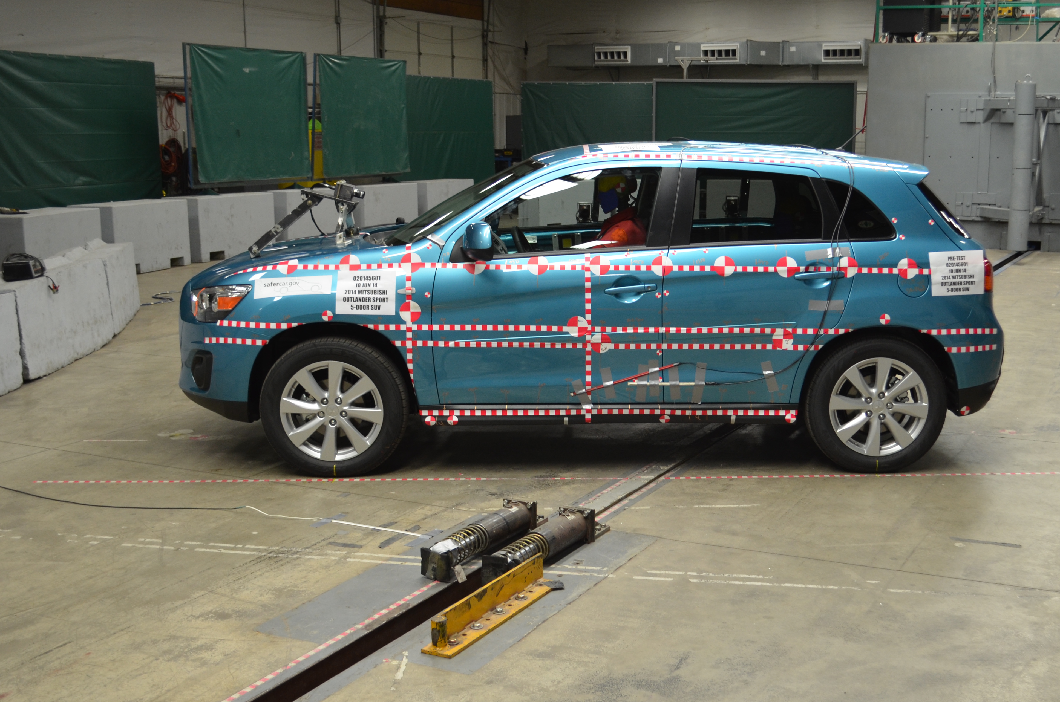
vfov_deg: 31.7
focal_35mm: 42
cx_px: 629
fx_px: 1234
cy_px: 385
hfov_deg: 46.3
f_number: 5
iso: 400
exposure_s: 1/100
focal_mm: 22
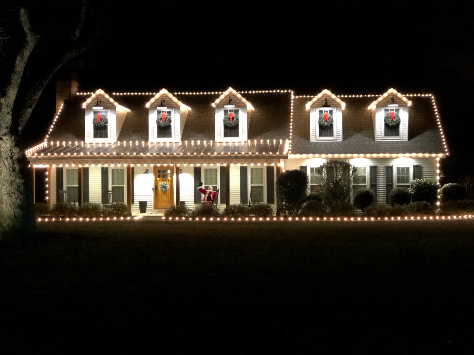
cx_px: 237
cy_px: 178
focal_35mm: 57
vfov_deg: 25.7
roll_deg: -0.1
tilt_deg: -1.2
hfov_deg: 33.8
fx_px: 781
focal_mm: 6.6
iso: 800
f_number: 2.8
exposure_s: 1/30
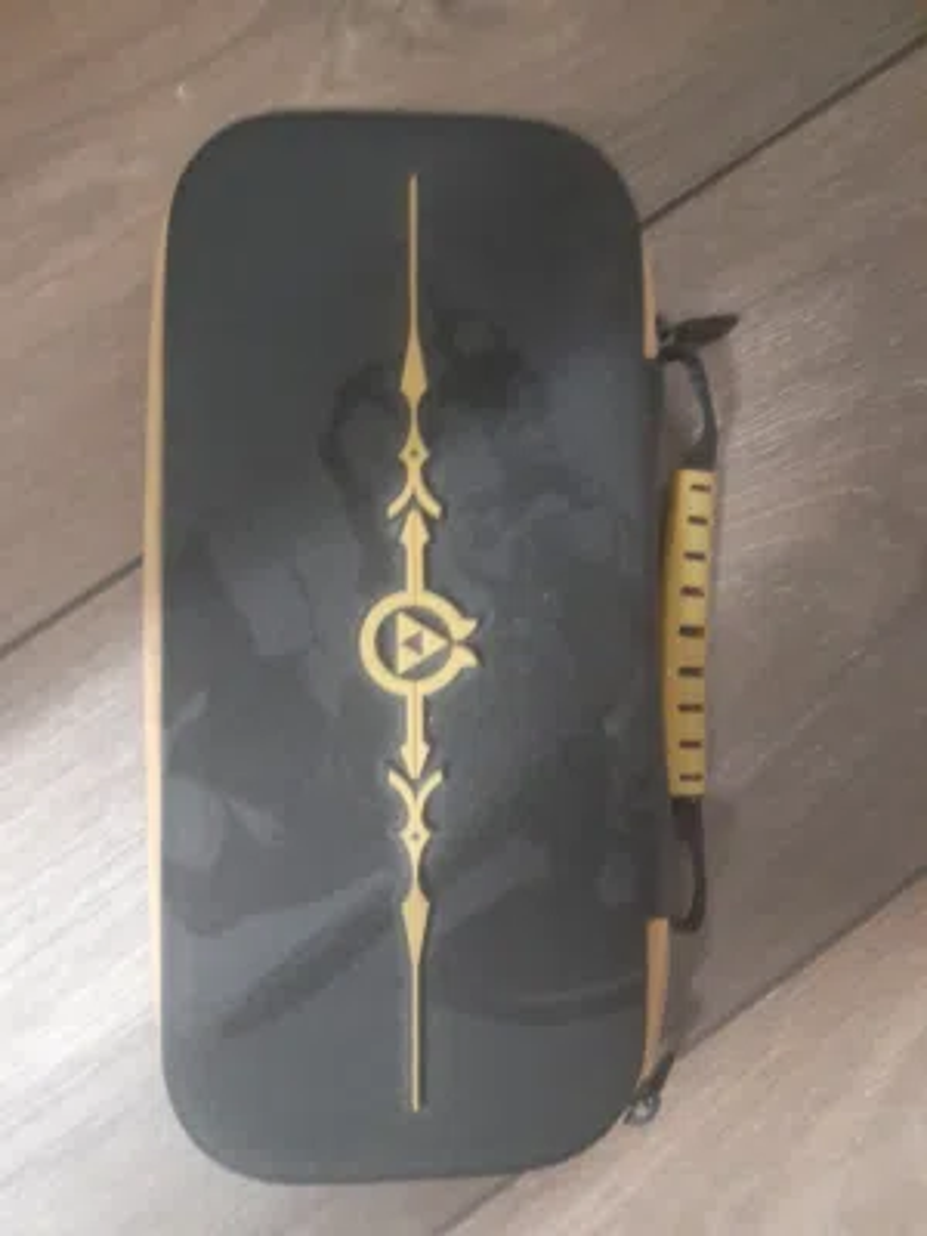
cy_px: 618
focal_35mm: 25
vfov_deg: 69.4
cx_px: 464
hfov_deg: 54.9
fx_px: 893
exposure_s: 1/10
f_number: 2
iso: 1000
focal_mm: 4.6
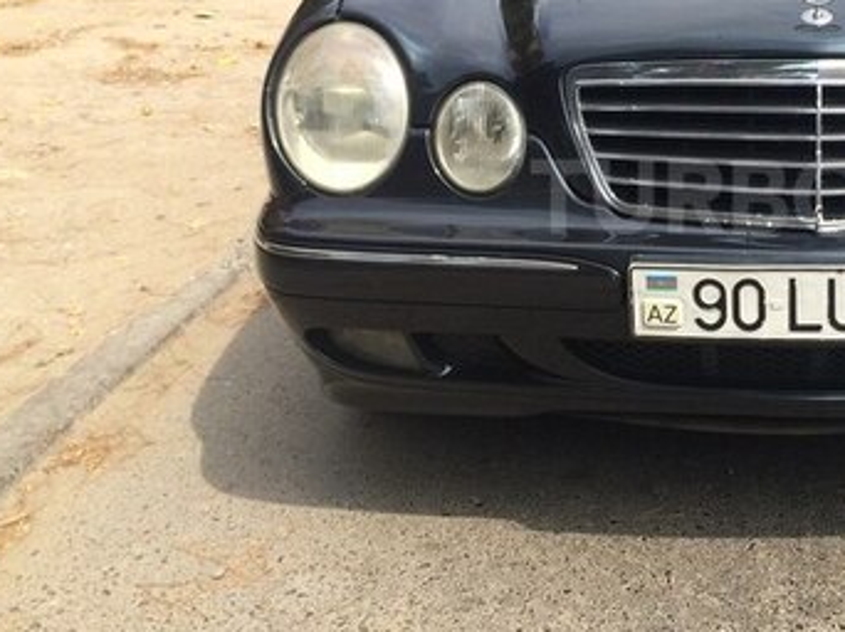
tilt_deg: -18.1
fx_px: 1366
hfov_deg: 32.4
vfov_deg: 25.9
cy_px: 196
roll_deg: -0.6
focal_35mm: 56
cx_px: 783
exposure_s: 1/1282
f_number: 2.2
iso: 32
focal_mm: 4.15
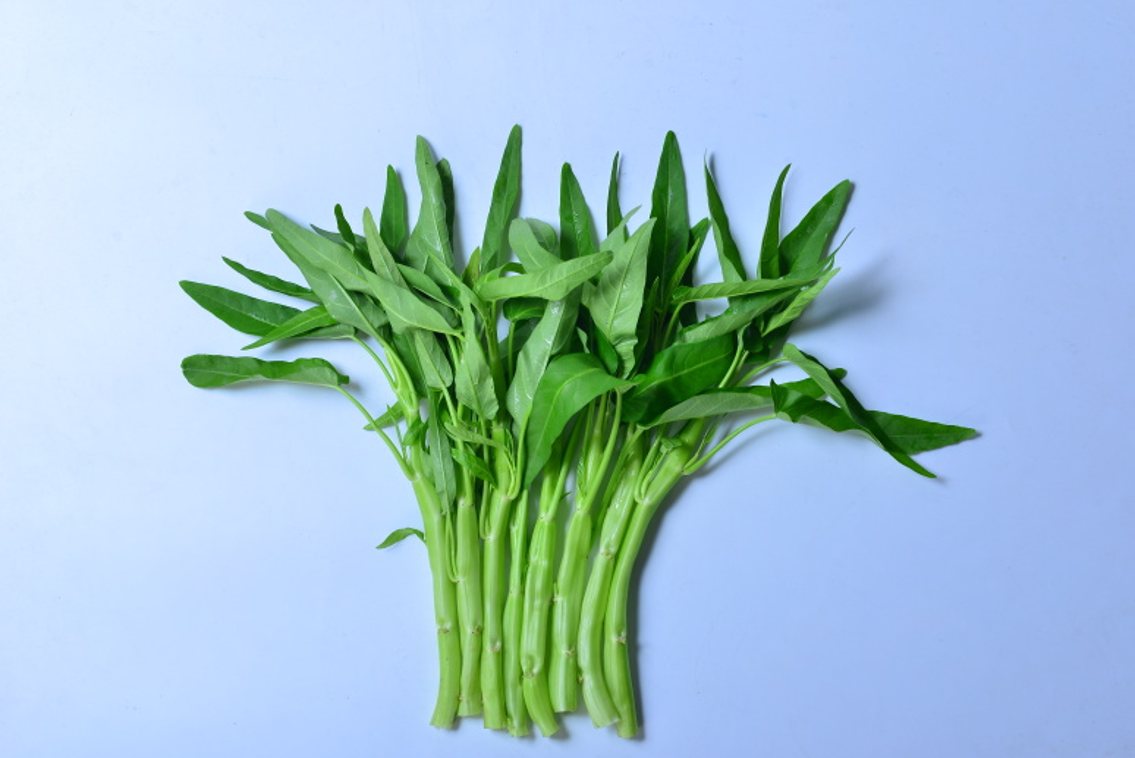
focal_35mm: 62
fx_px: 1956
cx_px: 581
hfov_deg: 32.4
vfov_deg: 21.9
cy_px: 390
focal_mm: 60
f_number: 9
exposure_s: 1/125
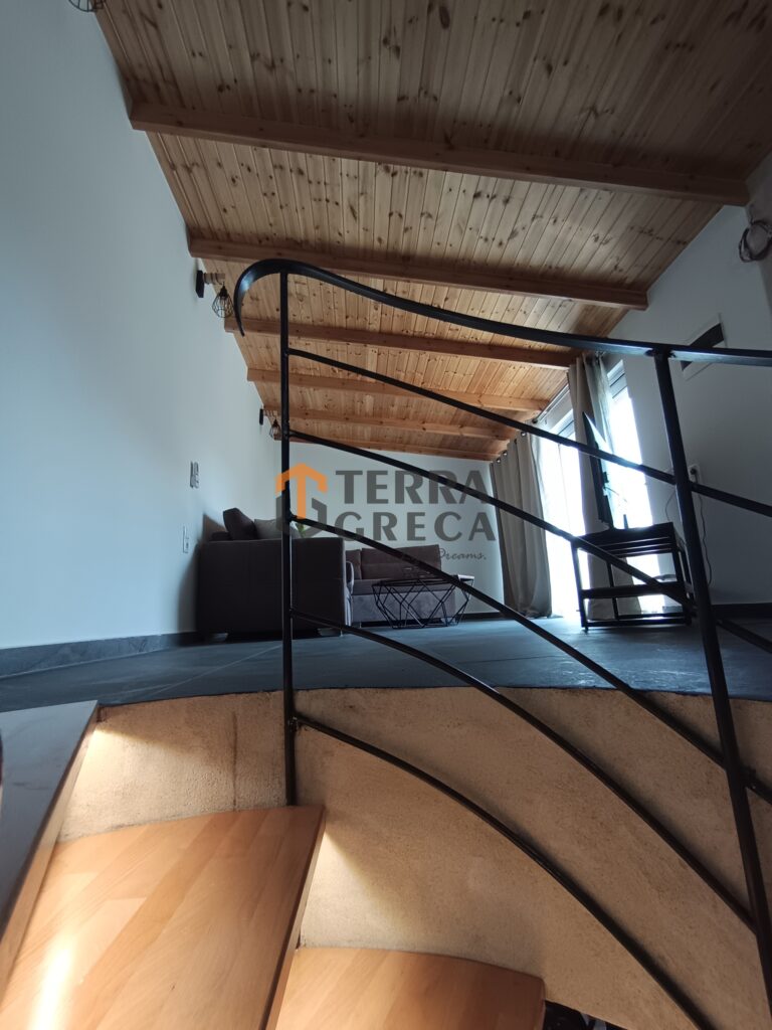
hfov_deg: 81.7
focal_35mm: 15
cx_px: 386
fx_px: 446
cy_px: 515
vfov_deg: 98.2
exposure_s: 1/50
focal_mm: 1.65
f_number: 2.2
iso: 183
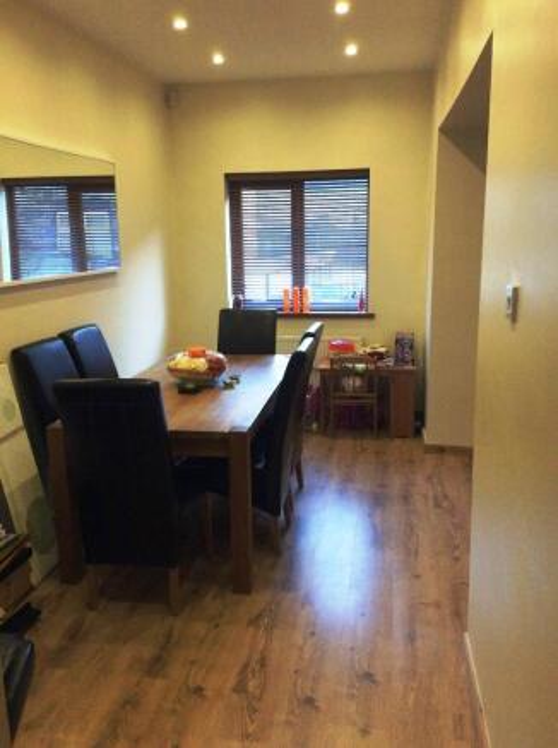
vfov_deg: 56.9
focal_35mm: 32
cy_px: 374
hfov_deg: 44.0
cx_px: 279
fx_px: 690
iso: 250
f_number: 2.4
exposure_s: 1/25
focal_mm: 3.3
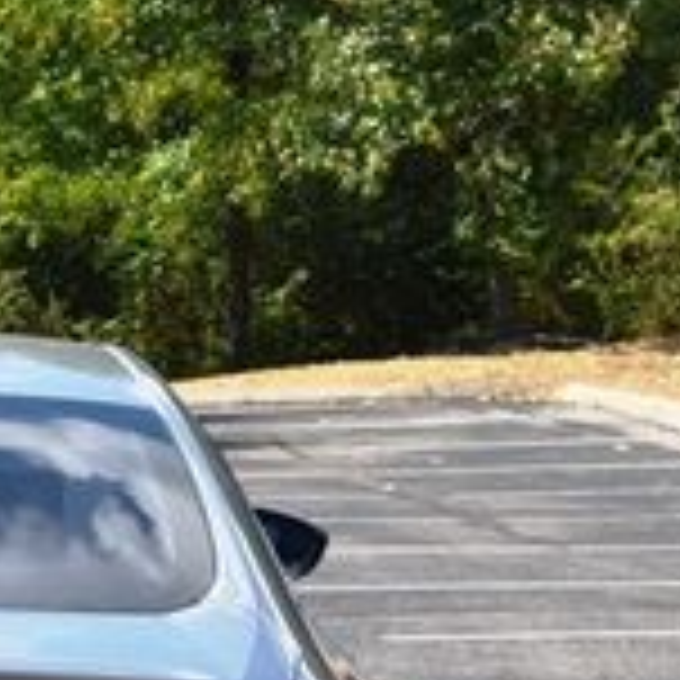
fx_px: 3845
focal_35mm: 173
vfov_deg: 10.1
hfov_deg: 9.9
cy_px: 628
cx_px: -225
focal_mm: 32
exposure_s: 1/250
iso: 100
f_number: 8
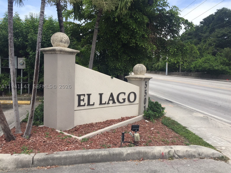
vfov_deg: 48.2
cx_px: 116
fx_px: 194
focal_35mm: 29
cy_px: 86
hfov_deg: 61.7
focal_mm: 4.15
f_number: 2.2
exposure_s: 1/964
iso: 32
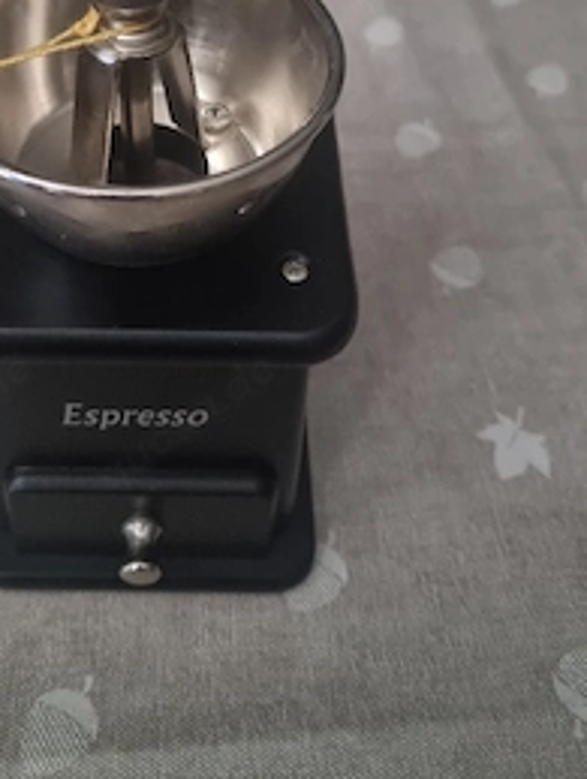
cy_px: 211
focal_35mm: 37
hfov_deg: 38.5
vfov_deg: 48.5
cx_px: 223
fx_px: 835
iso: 1250
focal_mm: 6.7
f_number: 1.8
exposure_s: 1/20
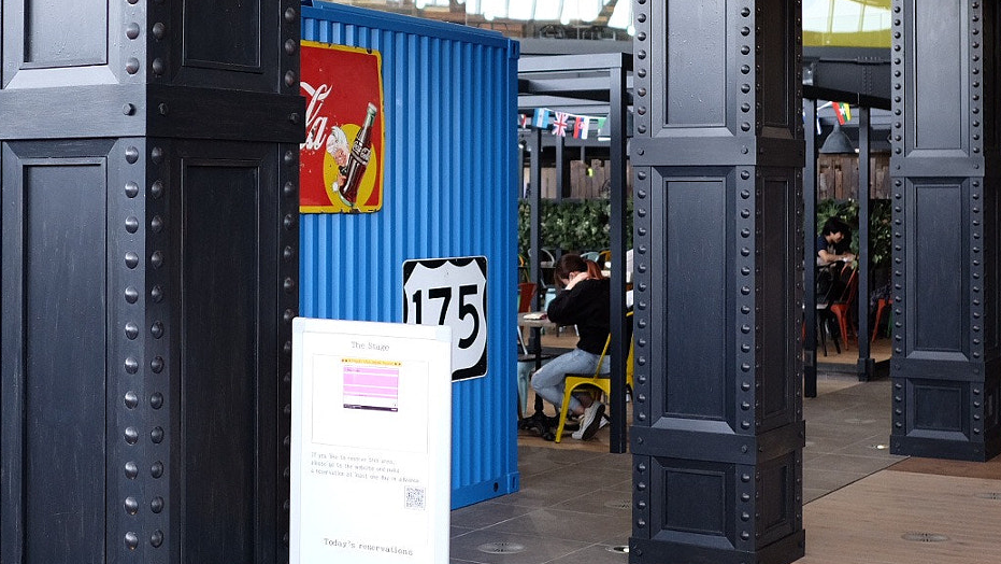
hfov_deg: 33.3
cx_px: 475
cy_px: 158
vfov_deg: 19.0
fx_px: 1672
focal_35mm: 63
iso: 800
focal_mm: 23
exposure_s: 1/500
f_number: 2
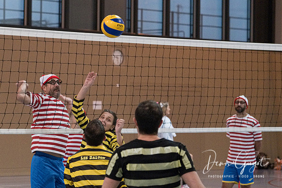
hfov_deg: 13.6
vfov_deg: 9.1
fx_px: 1177
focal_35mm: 150
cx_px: 84
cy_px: 45
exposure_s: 1/500
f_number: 2.8
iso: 6400
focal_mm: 66
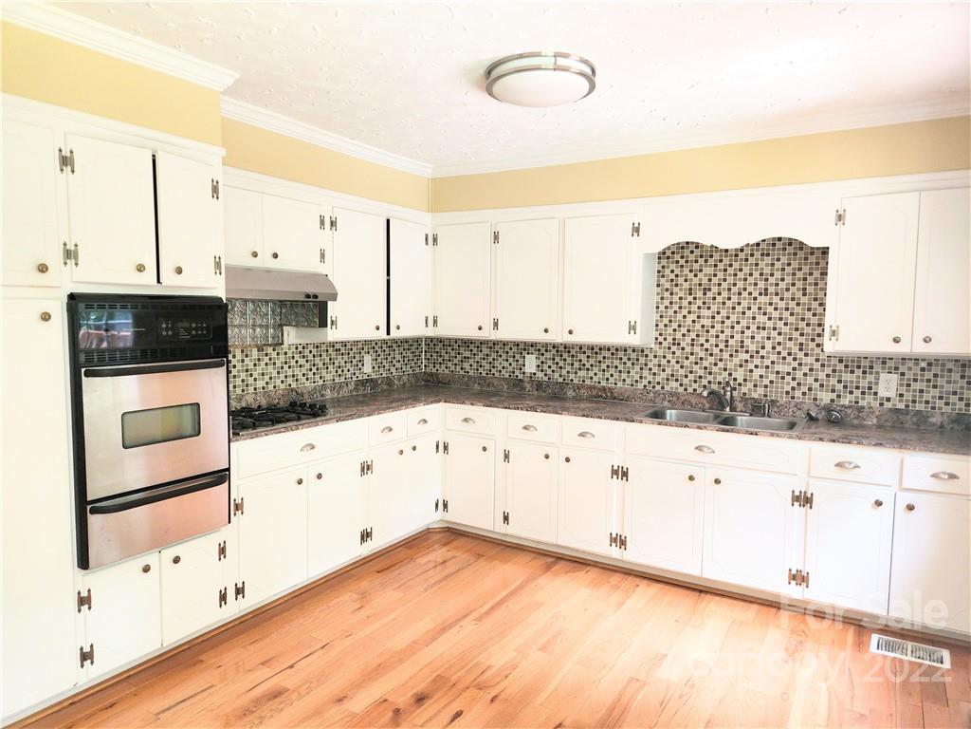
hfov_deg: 73.9
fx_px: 645
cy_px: 364
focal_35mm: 23
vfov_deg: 58.9
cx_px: 486
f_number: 1.8
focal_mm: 5.4
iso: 200
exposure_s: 1/120
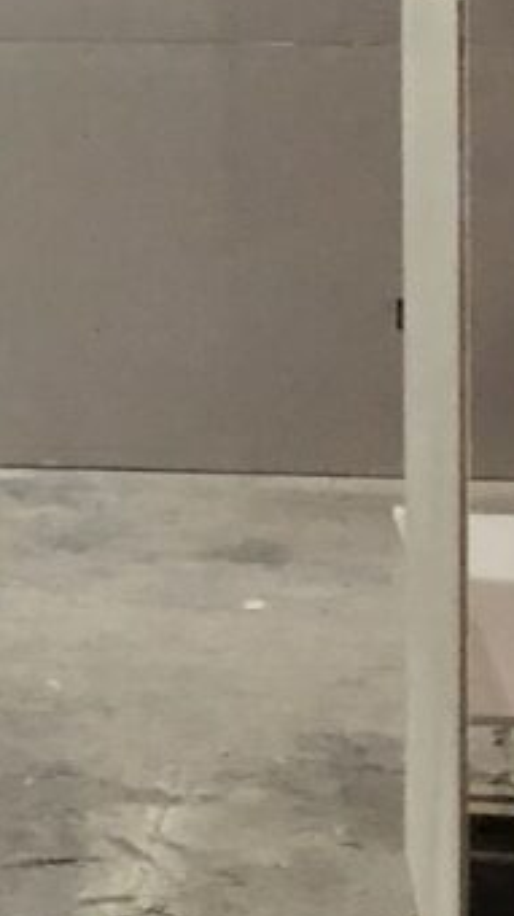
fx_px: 3347
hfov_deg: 8.5
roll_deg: -0.2
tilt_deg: +1.9
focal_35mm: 138
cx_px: -396
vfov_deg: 14.9
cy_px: -253
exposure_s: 1/4
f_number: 1.8
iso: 125
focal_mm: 3.99
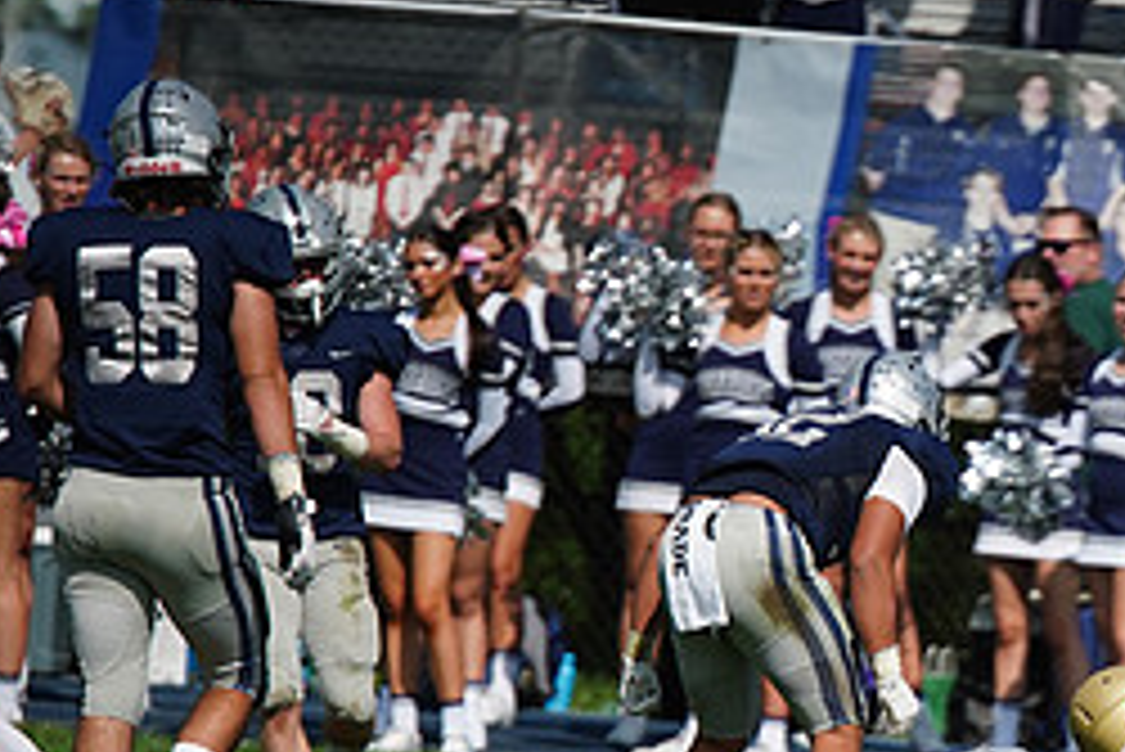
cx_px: 1197
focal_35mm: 697
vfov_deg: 2.0
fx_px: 21793
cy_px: 664
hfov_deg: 3.0
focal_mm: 300
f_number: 2.8
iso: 400
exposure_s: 1/8000
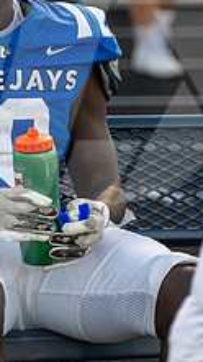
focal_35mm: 472
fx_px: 4525
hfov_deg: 2.6
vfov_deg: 4.6
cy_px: 120
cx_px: -14
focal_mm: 135
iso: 1250
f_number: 2.8
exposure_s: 1/1250
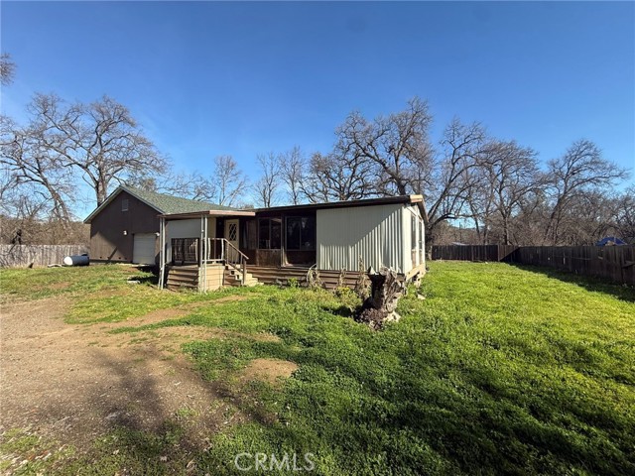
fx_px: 257
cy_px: 238
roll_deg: +1.2
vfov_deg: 85.7
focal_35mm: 14
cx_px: 318
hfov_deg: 102.1
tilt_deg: +4.6
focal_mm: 2.22
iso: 50
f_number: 2.2
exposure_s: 1/1125
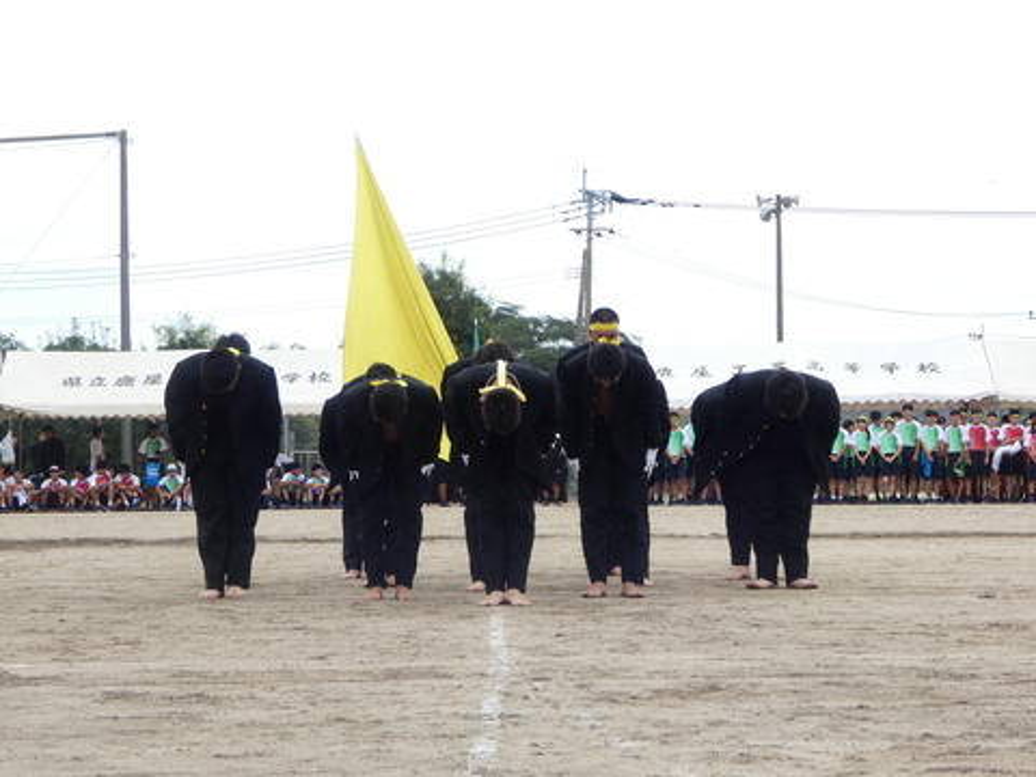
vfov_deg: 13.8
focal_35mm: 107
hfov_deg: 18.4
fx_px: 3202
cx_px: 518
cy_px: 388
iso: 80
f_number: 4.9
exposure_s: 1/160
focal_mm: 19.2
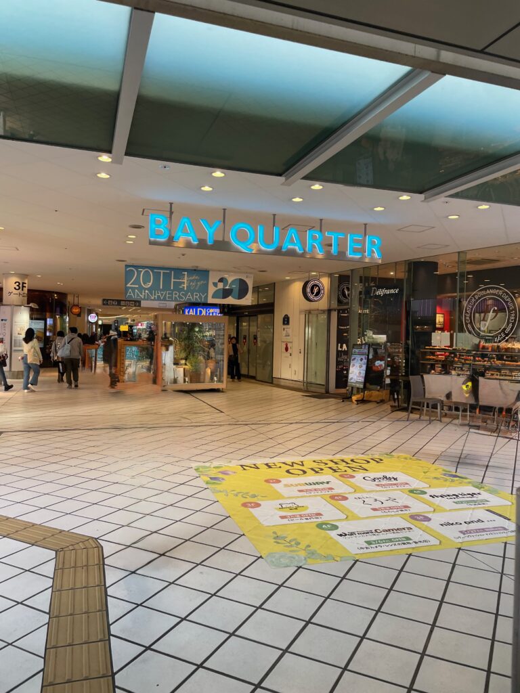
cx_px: 260
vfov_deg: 67.3
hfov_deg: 53.1
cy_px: 346
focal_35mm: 26
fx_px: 521
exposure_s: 1/100
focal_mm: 4.2
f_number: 1.6
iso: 40
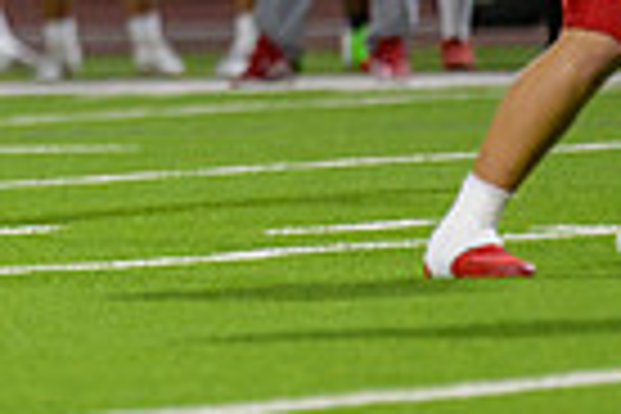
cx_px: -207
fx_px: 21768
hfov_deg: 1.6
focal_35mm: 1262
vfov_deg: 1.1
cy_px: -317
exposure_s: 1/250
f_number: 2.8
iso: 1250
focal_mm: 300
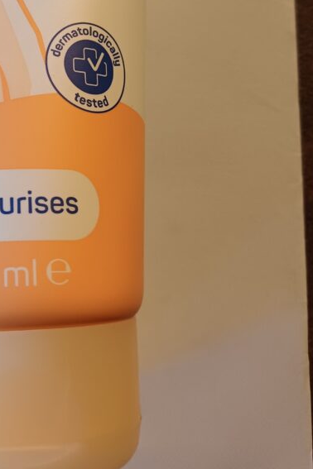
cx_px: 22
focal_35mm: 47
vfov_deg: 39.7
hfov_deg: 27.5
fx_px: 613
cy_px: 72
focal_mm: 4.65
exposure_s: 1/50
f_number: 1.8
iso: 200
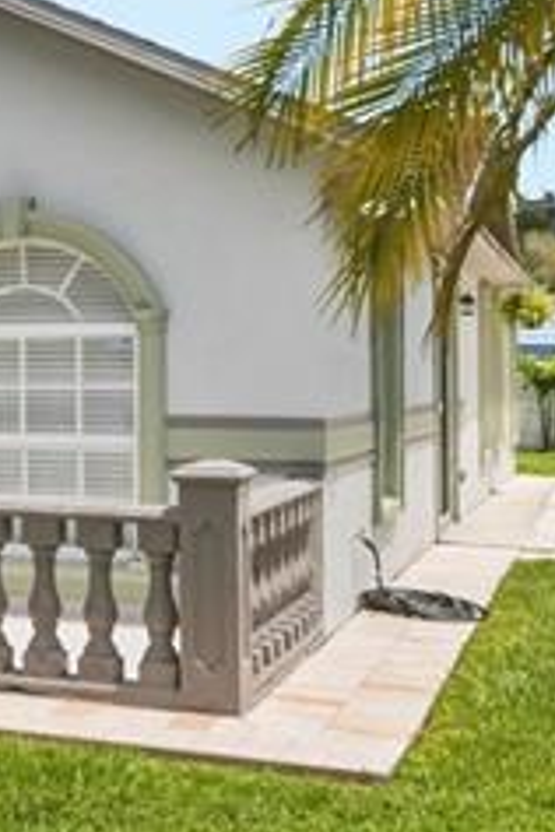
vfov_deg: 29.1
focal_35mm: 69
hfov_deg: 17.1
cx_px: -365
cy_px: 298
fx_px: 1596
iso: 400
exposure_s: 1/1600
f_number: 8
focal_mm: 16
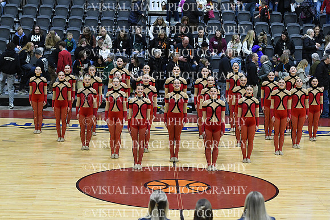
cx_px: 165
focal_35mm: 105
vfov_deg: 13.0
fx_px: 963
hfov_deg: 19.5
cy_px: 110
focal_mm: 70
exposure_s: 1/400
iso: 3200
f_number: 2.8
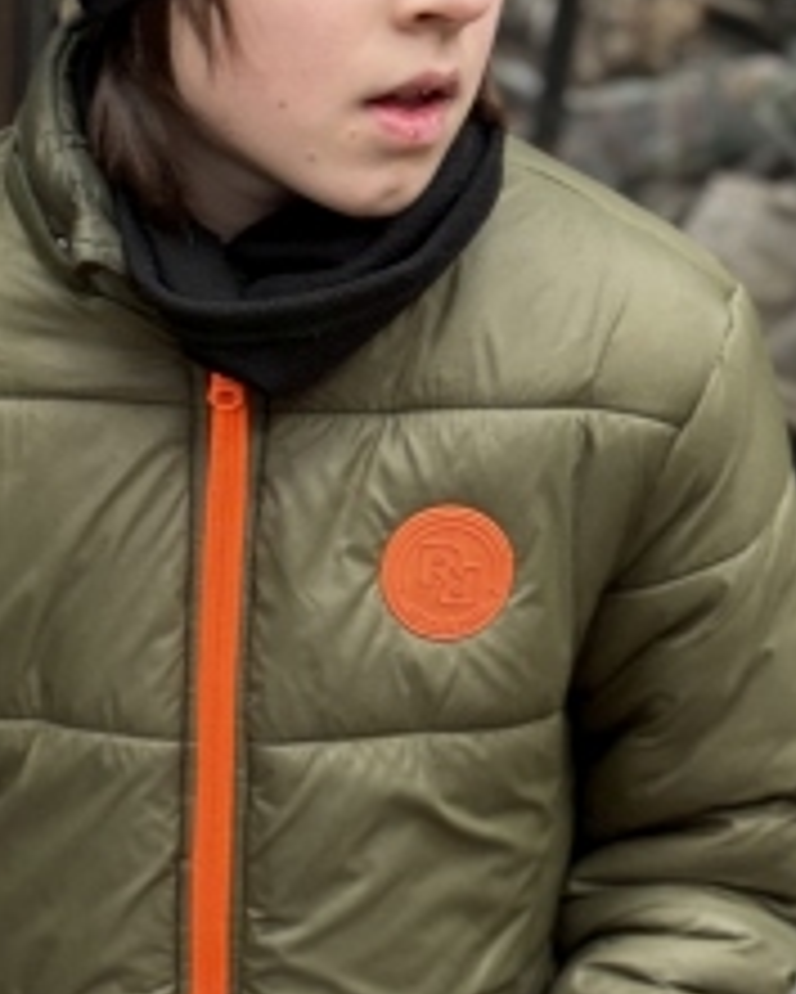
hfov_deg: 12.2
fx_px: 3737
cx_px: 319
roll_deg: -4.4
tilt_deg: -19.8
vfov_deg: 15.1
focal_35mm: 127
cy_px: 544
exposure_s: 1/60
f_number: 1.78
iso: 125
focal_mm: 6.86
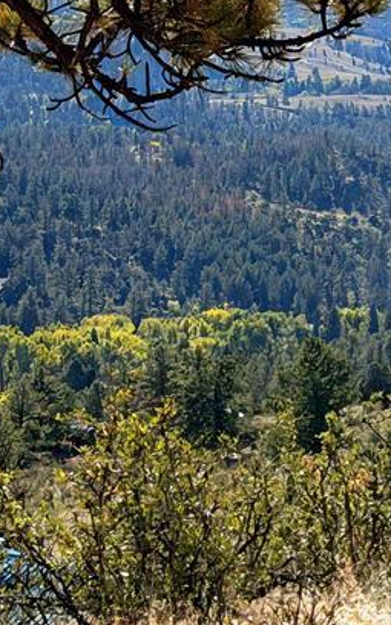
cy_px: 126
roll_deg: -2.0
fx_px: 2404
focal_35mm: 141
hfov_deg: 8.9
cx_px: 715
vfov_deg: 14.7
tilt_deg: +1.8
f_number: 1.78
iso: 64
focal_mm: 6.76
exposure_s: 1/6536
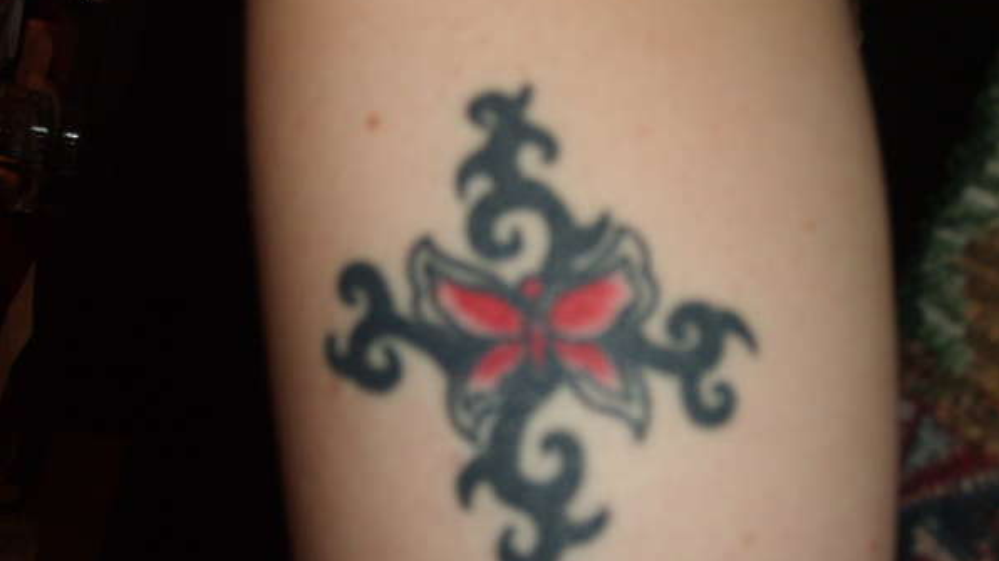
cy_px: 340
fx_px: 1510
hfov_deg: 36.6
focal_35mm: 57
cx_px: 501
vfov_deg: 21.0
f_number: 3.3
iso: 100
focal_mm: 8.7
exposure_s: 1/45
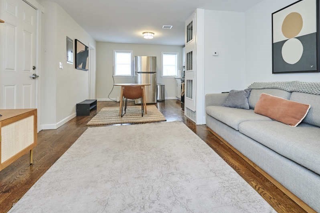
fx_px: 160
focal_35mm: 18
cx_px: 173
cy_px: 85
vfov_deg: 66.7
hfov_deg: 89.8
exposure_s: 1/125
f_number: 5.6
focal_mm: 14
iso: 1600
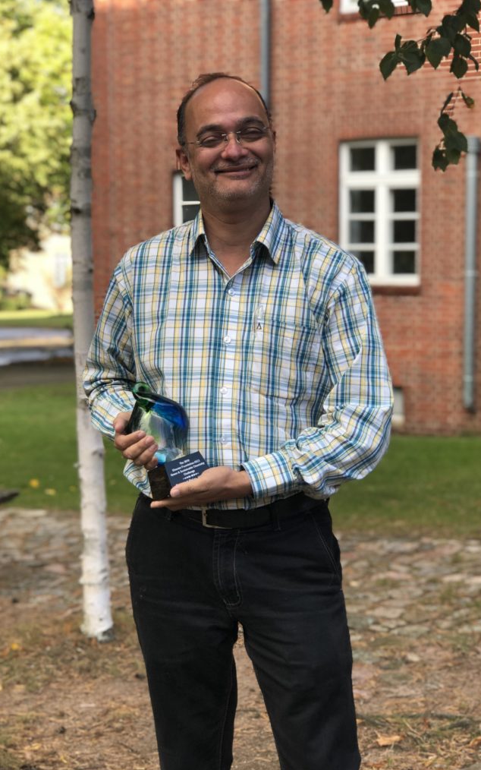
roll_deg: +0.0
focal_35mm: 61
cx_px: 255
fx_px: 1279
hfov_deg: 21.3
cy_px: 388
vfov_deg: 33.5
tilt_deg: -5.8
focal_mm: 6.6
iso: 25
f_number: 2.8
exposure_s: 1/120
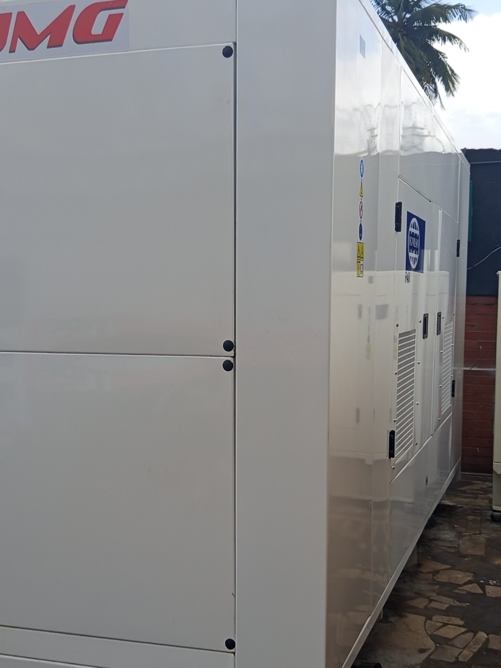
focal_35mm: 47
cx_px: 215
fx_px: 907
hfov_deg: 30.8
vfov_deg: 40.4
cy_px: 369
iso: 50
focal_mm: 5.24
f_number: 1.7
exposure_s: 1/528
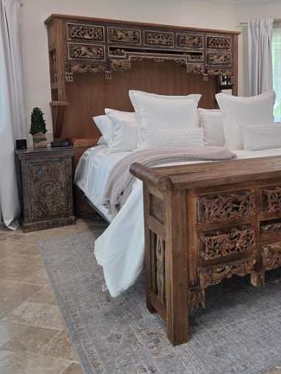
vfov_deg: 53.3
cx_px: 199
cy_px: 140
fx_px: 368
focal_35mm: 34
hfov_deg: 41.0
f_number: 1.8
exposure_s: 1/120
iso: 100
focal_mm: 5.4
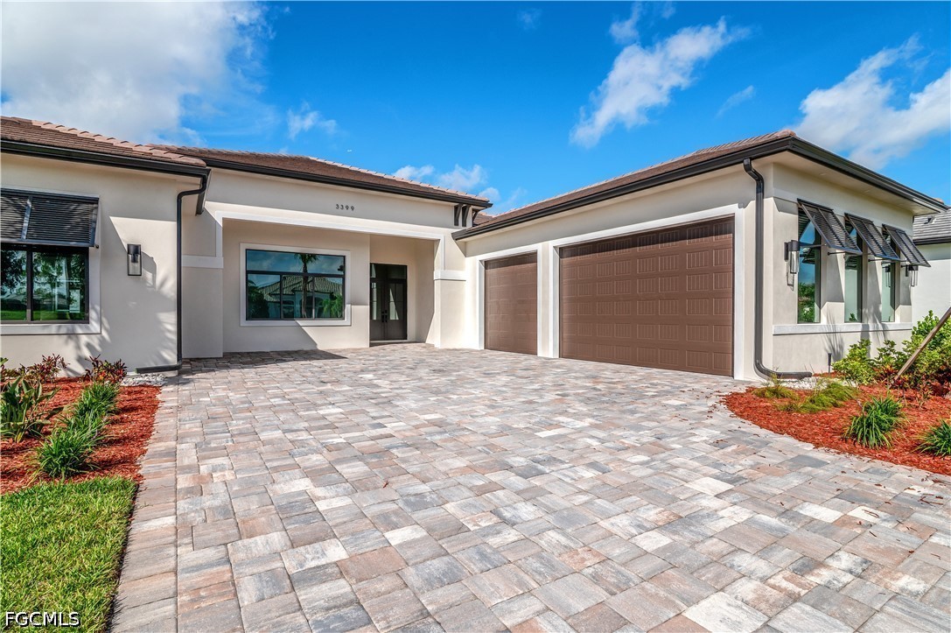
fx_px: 475
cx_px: 476
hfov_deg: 90.0
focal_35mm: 18
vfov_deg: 67.3
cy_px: 316
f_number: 10
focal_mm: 18
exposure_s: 1/1250
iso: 320
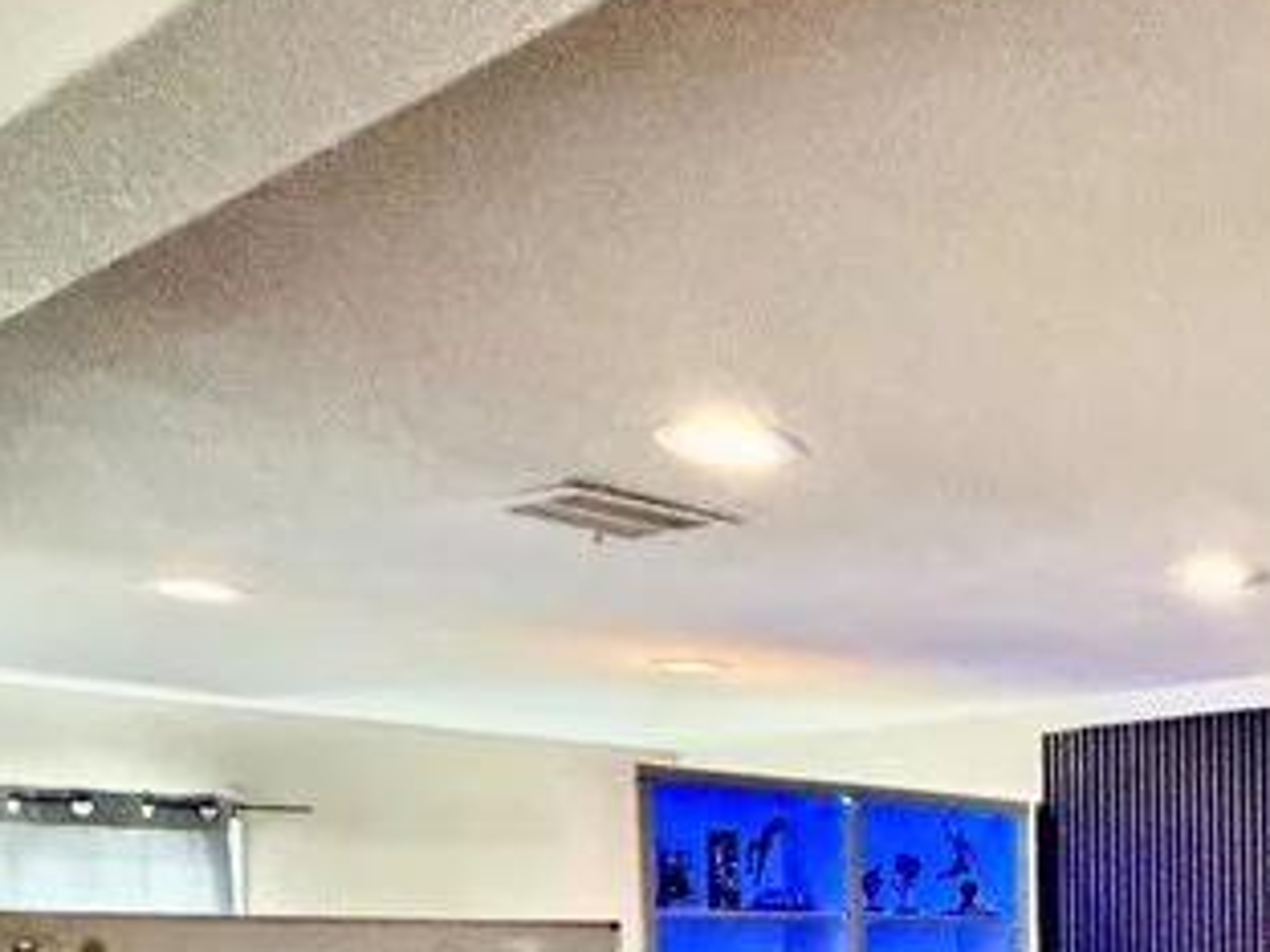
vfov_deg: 29.2
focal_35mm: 46
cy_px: 985
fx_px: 1688
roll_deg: +0.9
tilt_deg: -1.9
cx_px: 1588
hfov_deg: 32.6
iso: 1600
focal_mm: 2.22
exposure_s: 1/30
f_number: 2.2
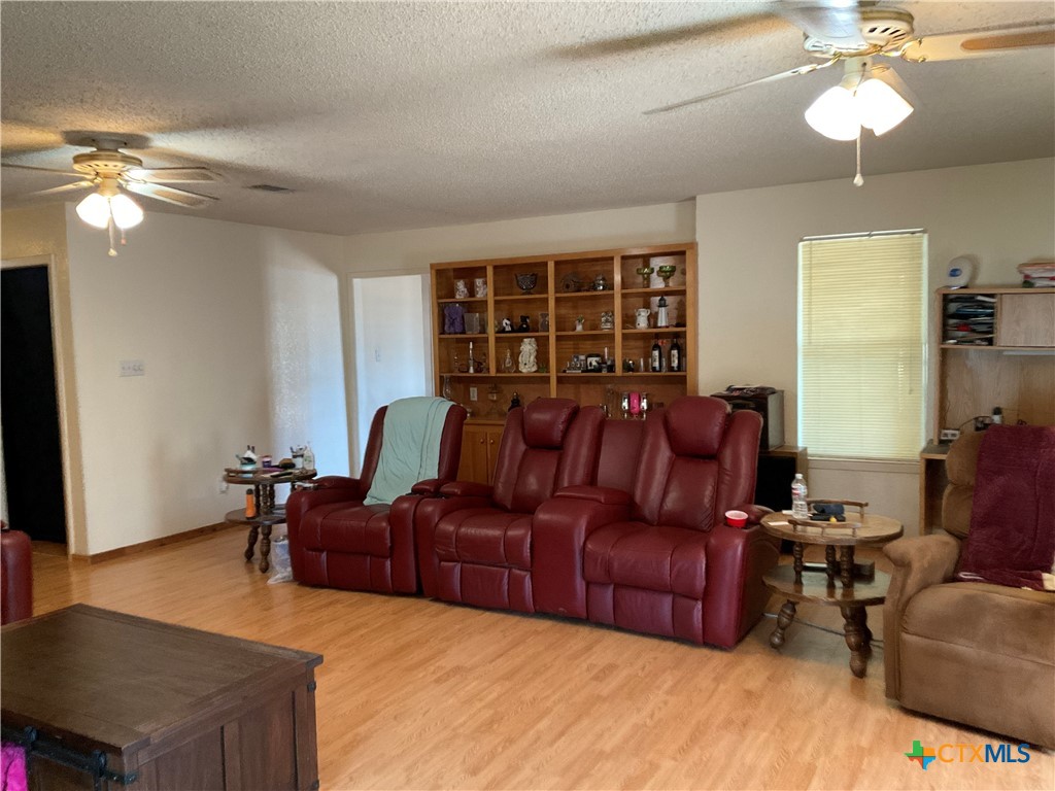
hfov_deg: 61.7
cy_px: 396
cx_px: 528
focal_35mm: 29
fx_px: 884
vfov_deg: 48.2
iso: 160
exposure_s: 1/60
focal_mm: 3
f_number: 1.8
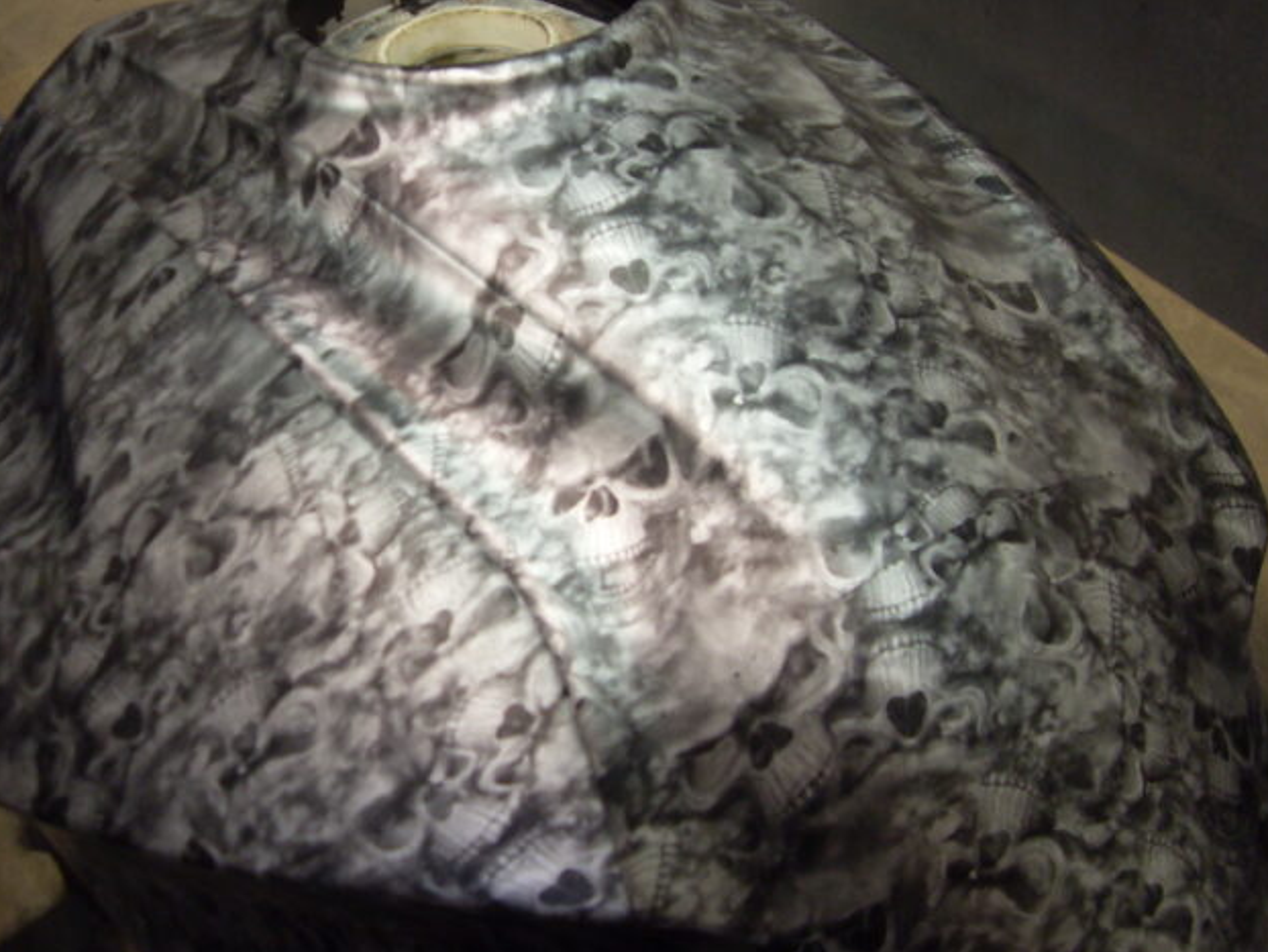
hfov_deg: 42.0
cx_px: 707
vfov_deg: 32.2
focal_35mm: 45
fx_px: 1649
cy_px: 463
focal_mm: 6.3
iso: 100
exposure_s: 1/60
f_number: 2.8
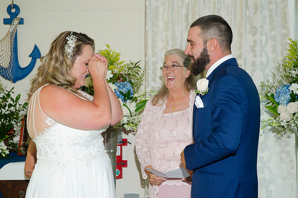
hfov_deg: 26.0
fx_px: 644
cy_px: 99
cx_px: 149
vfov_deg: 17.4
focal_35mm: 78
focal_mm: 52
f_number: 5.6
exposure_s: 1/125
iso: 400
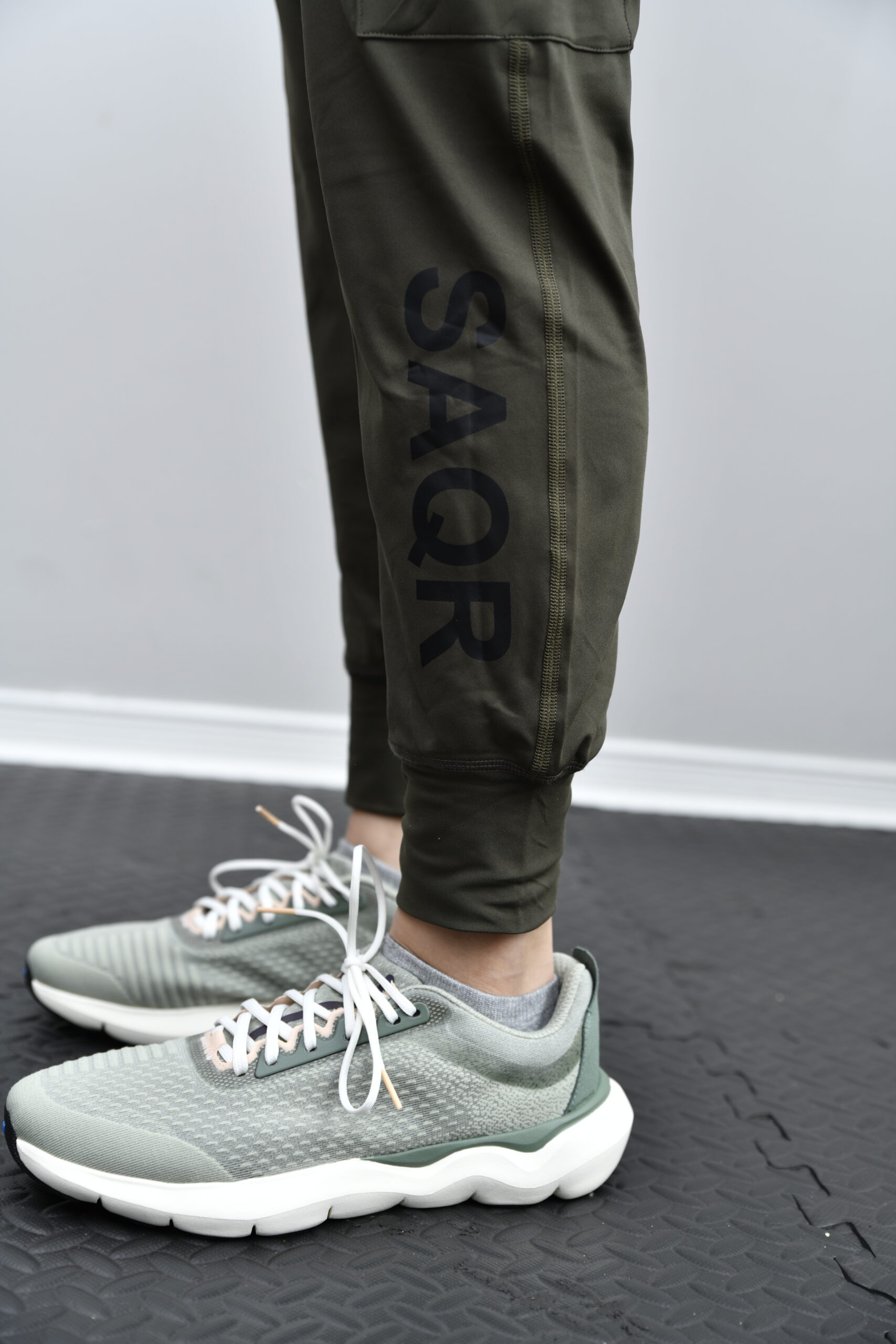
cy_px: 672
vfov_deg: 42.7
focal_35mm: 46
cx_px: 448
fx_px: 1717
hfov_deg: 29.2
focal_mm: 46
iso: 100
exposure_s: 1/100
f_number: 3.2
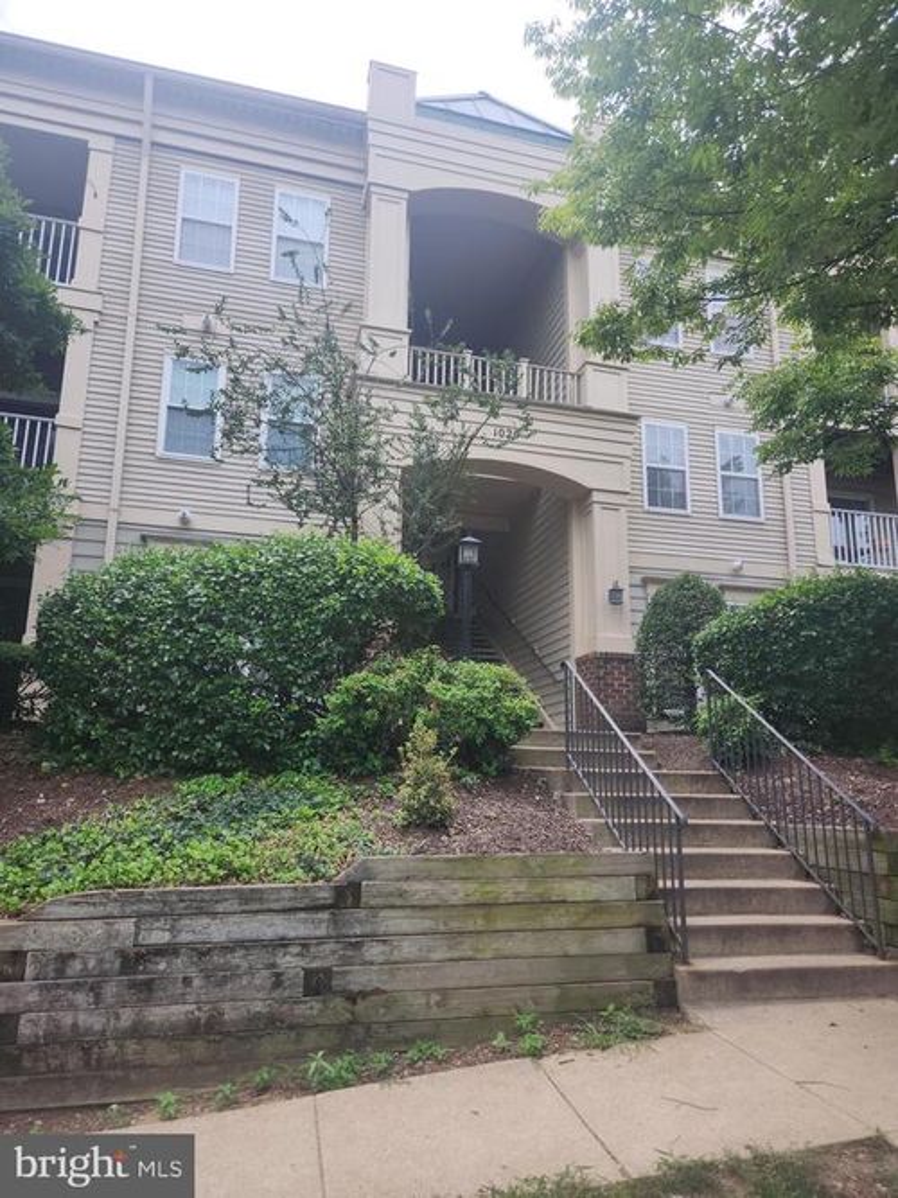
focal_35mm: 23
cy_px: 599
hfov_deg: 58.9
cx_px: 449
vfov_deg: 73.9
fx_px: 796
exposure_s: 1/997
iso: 20
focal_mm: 5.4
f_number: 1.8
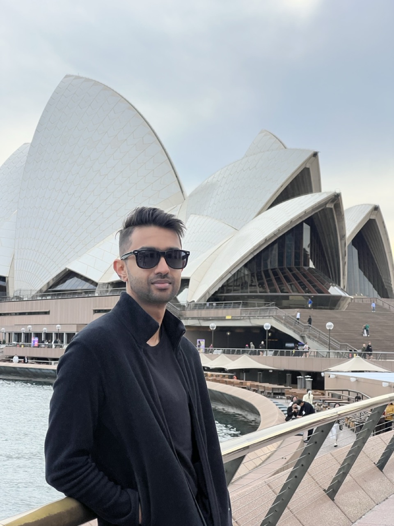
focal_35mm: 77
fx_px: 1169
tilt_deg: +4.3
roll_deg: -0.8
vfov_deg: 25.3
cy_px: 263
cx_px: 197
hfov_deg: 19.1
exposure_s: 1/279
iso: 32
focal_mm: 9
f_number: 2.8
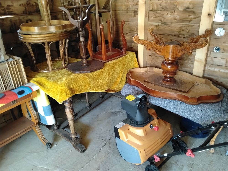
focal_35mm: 27
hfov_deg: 65.3
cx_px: 114
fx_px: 178
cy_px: 86
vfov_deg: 51.4
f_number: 1.8
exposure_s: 1/33.3
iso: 1519
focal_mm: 4.05
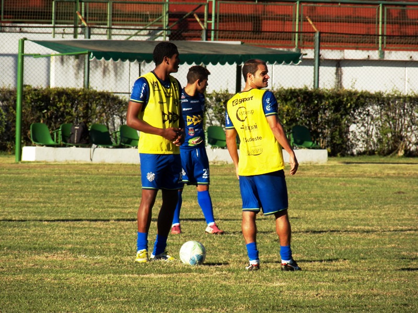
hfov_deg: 4.3
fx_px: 5615
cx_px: 209
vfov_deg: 3.2
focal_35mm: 465
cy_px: 156
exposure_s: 1/800
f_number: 4.5
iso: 125
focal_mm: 83.4
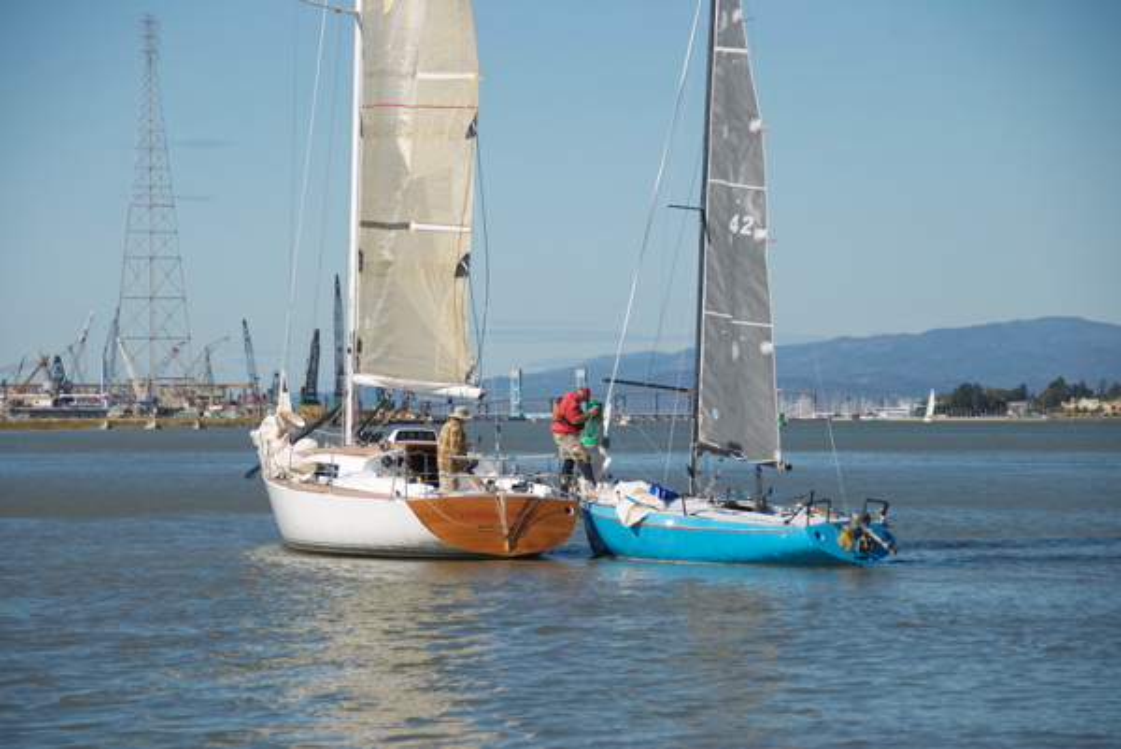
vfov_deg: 8.7
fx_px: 4908
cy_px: 374
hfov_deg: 13.0
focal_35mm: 158
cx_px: 560
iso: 250
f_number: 5.6
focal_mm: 105
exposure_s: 1/1600
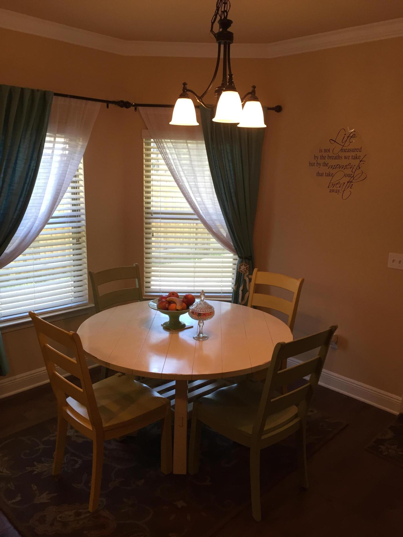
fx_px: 450
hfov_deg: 48.2
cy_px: 268
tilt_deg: -10.9
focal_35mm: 29
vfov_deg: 61.7
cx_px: 202
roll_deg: -1.4
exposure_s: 1/30
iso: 32
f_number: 2.2
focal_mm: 4.15
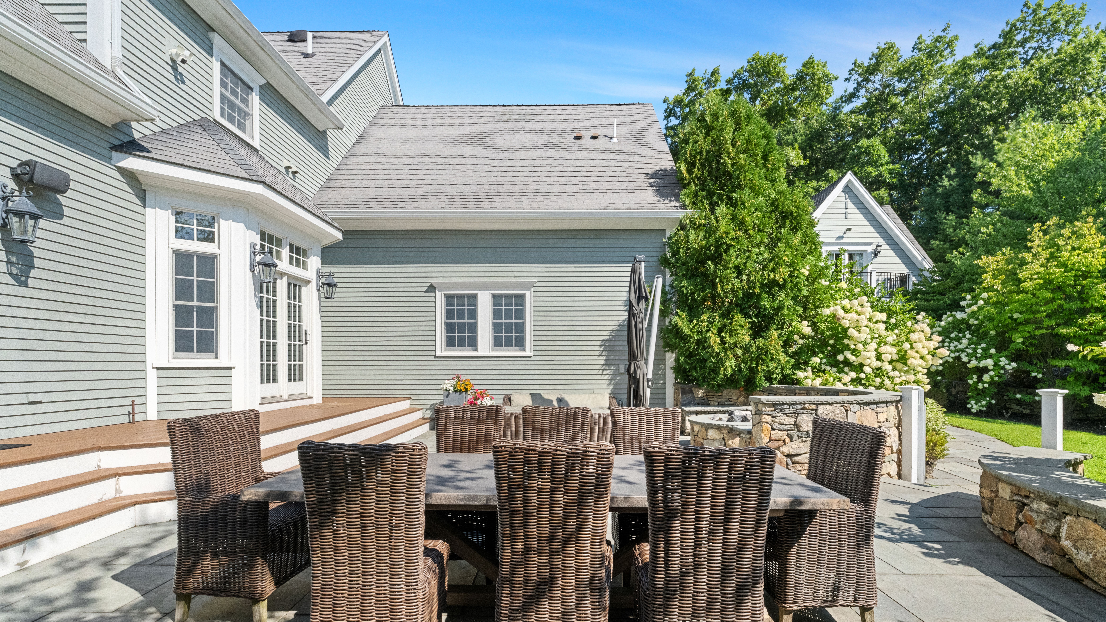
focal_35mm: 17
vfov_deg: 63.8
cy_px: 350
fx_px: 497
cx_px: 555
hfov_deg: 96.1
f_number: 11
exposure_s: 1/320
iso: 3200
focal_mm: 15.9
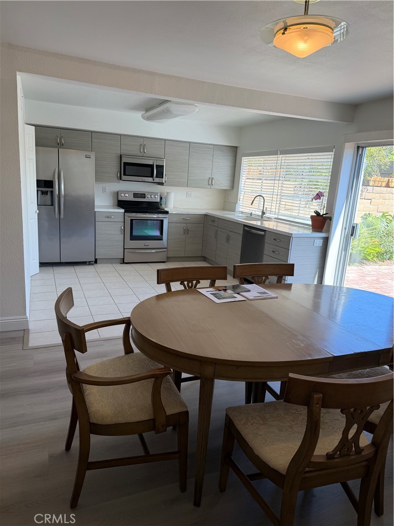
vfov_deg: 71.6
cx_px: 197
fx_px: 364
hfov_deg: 56.8
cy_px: 263
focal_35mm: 24
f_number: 1.78
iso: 80
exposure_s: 1/201
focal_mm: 6.76
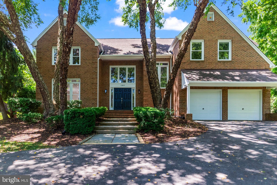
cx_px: 138
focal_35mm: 20
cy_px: 92
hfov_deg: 84.0
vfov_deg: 62.0
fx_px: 154
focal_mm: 20
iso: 400
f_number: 1.8
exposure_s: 1/2000
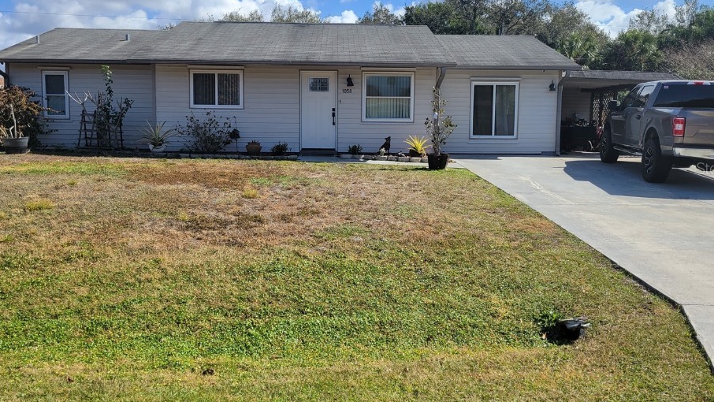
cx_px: 367
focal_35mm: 32
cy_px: 168
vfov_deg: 36.6
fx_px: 606
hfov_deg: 61.0
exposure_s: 1/2730
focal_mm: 5.4
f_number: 1.8
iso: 40
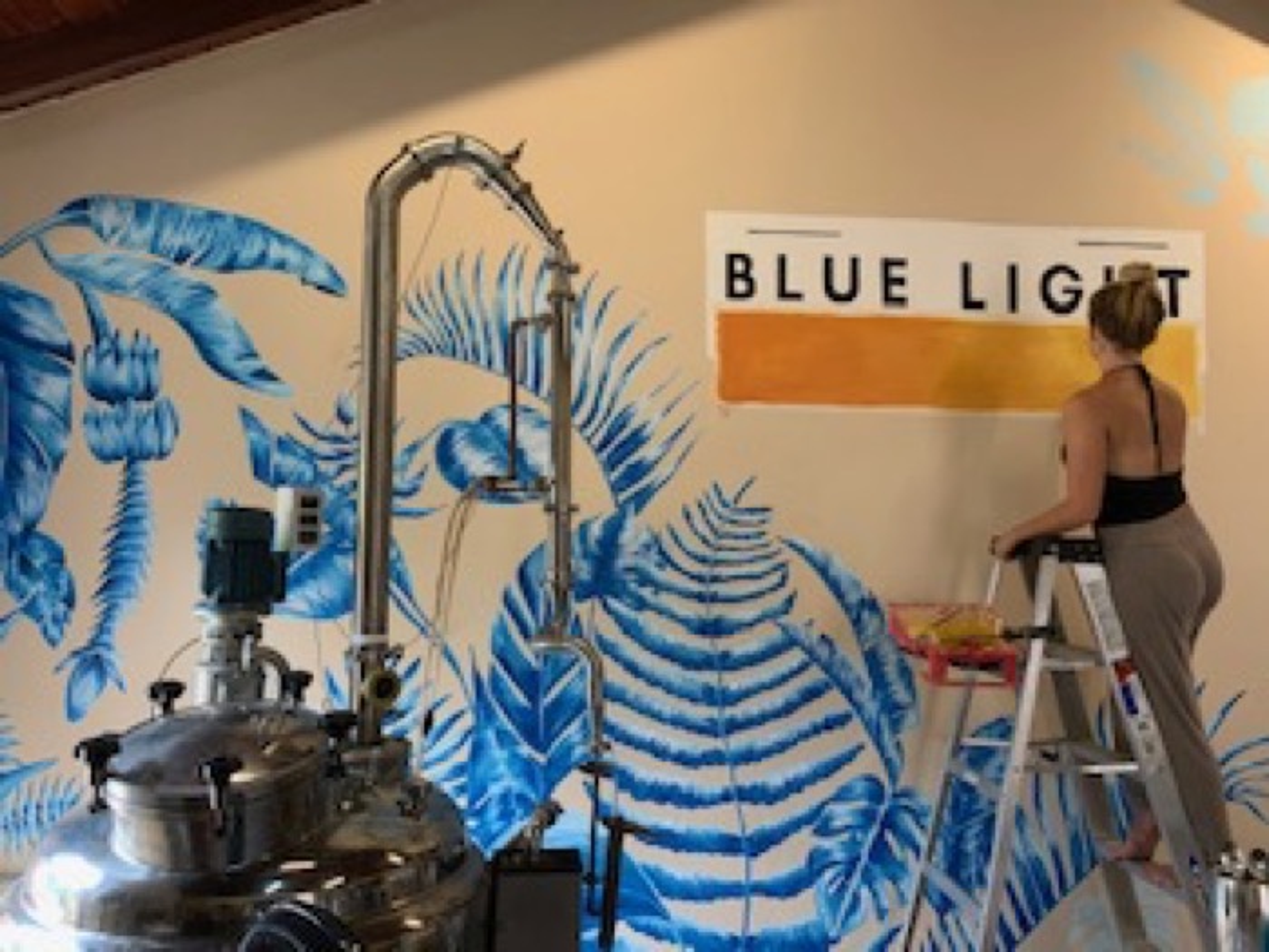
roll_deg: -1.0
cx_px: 634
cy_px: 476
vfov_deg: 53.1
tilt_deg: +3.3
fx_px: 953
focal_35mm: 26
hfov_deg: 67.3
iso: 64
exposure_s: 1/50
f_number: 1.8
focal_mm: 4.25
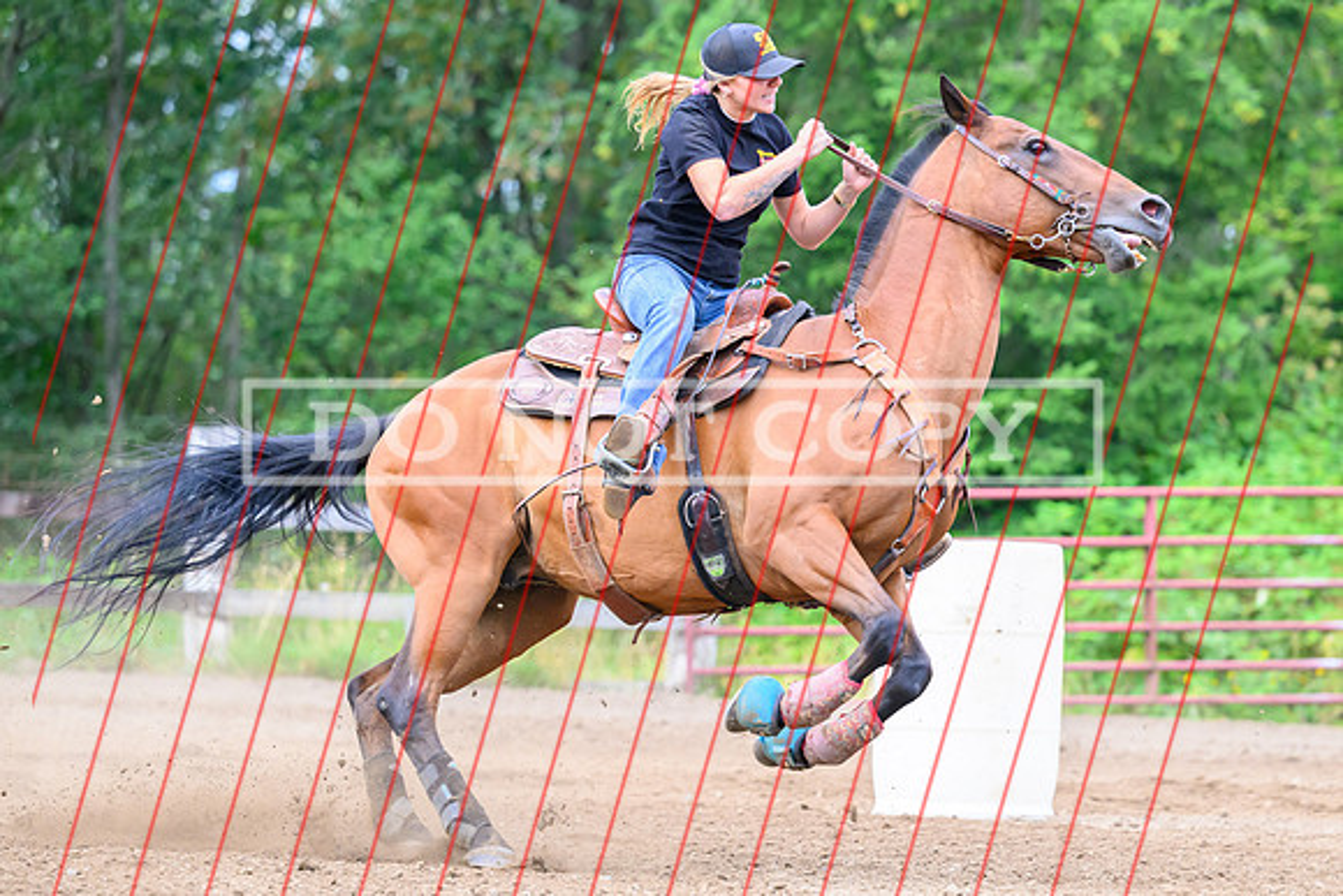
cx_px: 752
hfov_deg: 12.1
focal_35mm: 170
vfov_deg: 8.1
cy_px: 462
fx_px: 6356
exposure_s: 1/1600
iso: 2800
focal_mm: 120
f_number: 3.2
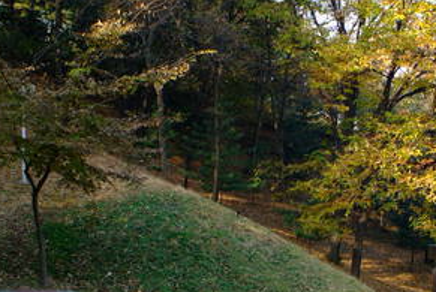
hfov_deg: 27.6
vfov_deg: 18.6
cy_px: 277
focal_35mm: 72
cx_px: 339
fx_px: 873
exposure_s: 1/90
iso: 100
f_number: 4.8
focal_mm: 20
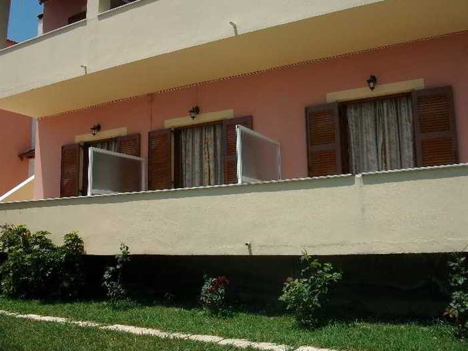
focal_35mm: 33
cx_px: 229
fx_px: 446
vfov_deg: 43.0
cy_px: 176
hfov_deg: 55.3
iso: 80
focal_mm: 5.7
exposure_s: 1/577
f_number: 5.5
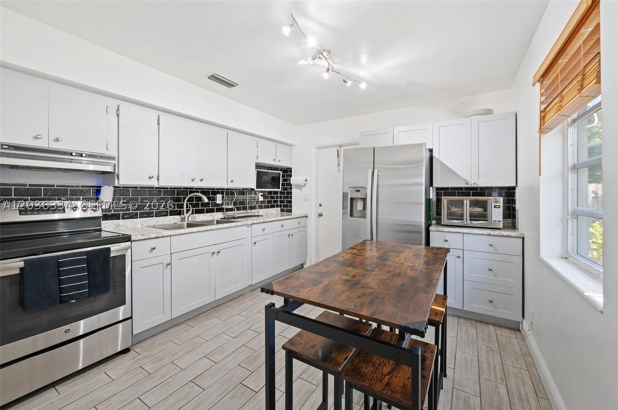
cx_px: 309
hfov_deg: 104.3
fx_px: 240
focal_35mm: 14
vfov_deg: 81.1
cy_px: 205
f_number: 8
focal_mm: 14
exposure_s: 1/1.67
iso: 200
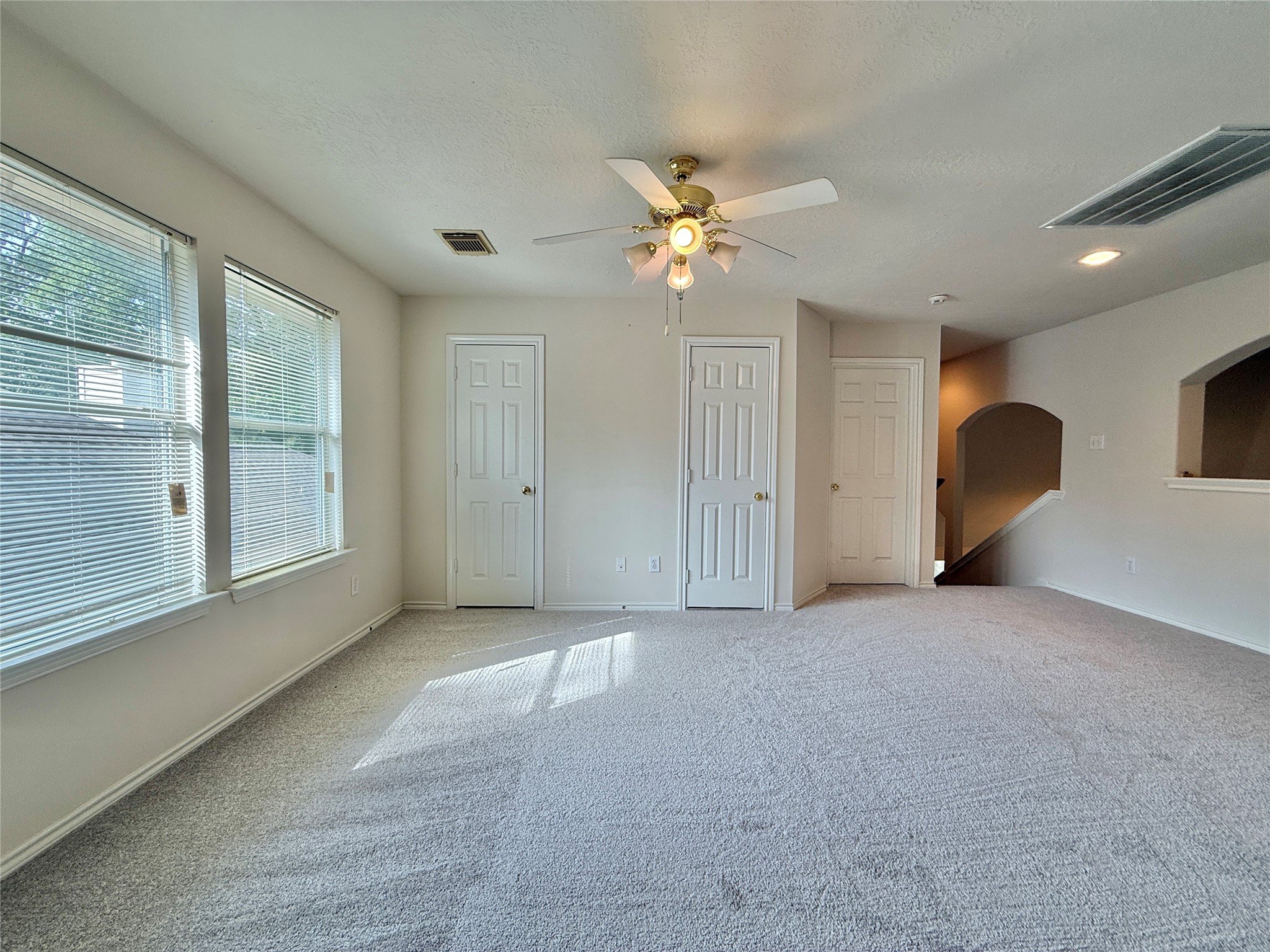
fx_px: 514
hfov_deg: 102.1
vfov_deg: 85.7
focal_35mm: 14
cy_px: 476
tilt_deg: -1.5
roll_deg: -1.2
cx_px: 635
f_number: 2.2
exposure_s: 1/120
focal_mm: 2.22
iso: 64
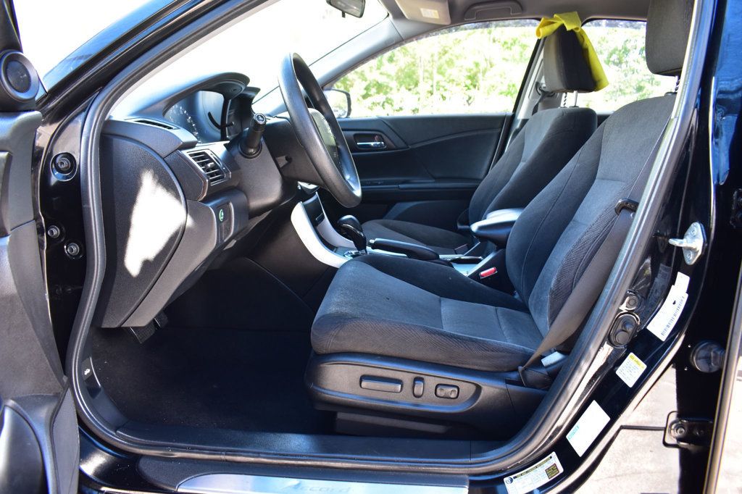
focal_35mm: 27
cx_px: 371
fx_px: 556
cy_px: 247
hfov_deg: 67.4
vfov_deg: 47.9
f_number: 6.3
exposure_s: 1/15
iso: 450
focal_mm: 18
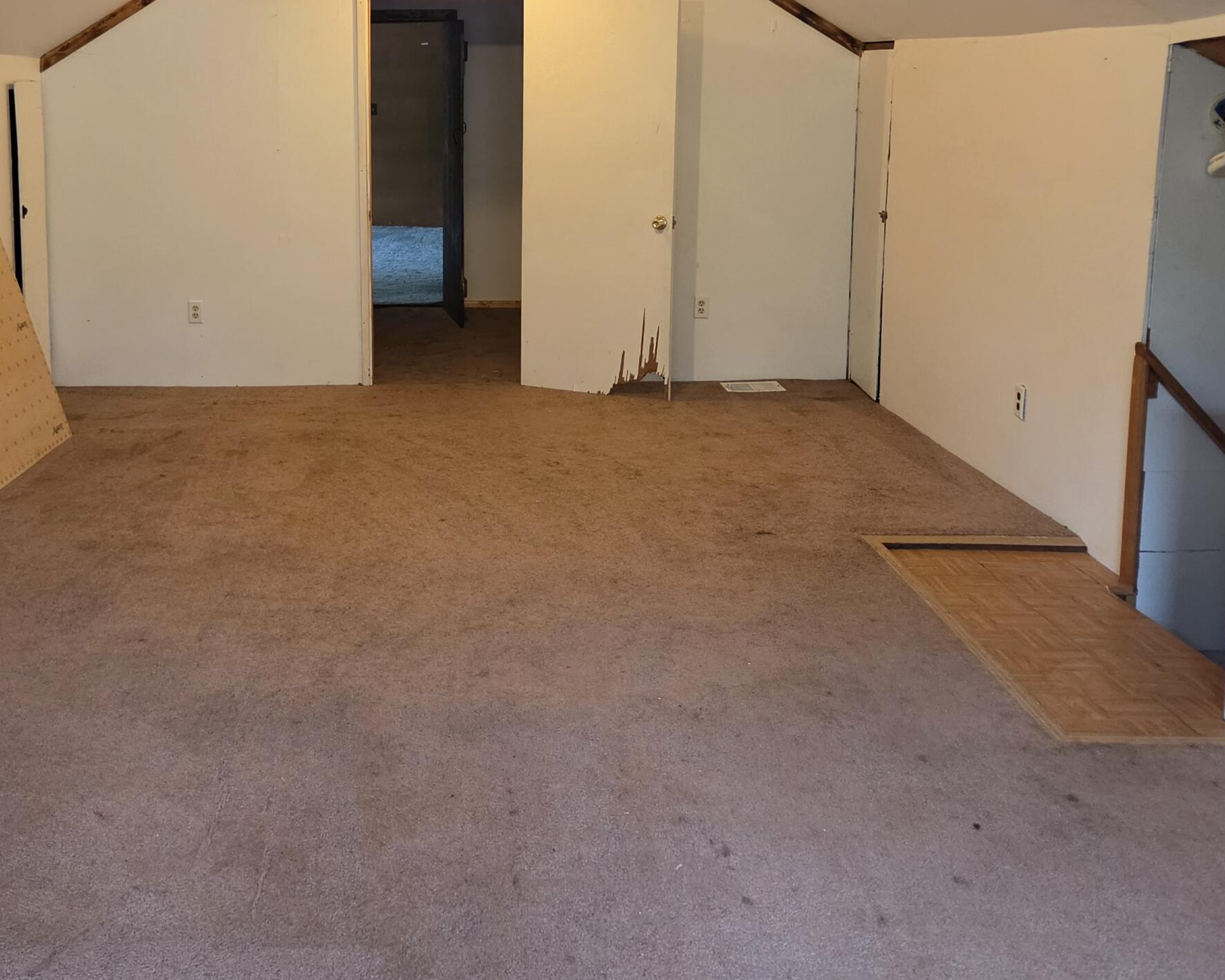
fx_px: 1378
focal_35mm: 38
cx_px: 418
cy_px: 308
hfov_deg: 47.2
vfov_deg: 38.6
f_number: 1.8
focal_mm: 5.4
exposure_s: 1/120
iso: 800
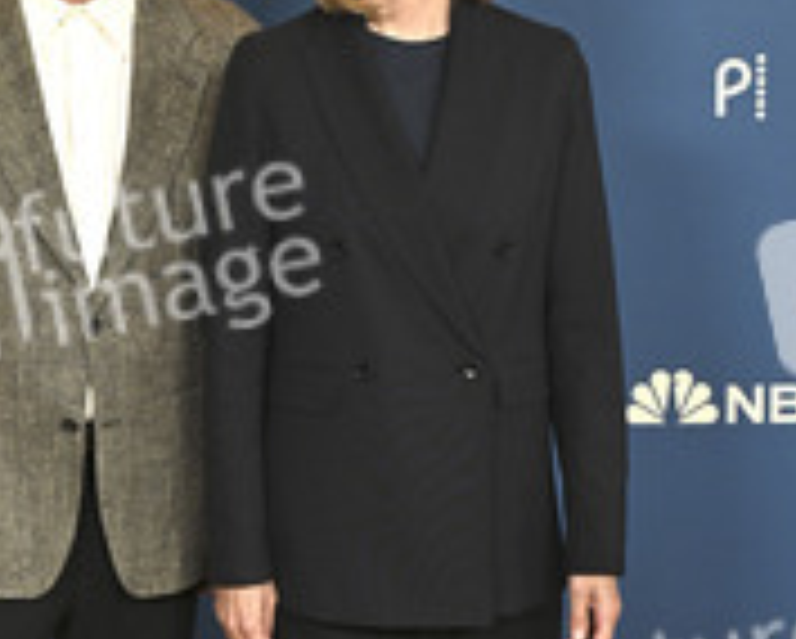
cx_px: 220
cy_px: 495
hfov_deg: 20.4
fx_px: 2193
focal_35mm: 93
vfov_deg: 16.5
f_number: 5
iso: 2000
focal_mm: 44
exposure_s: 1/320
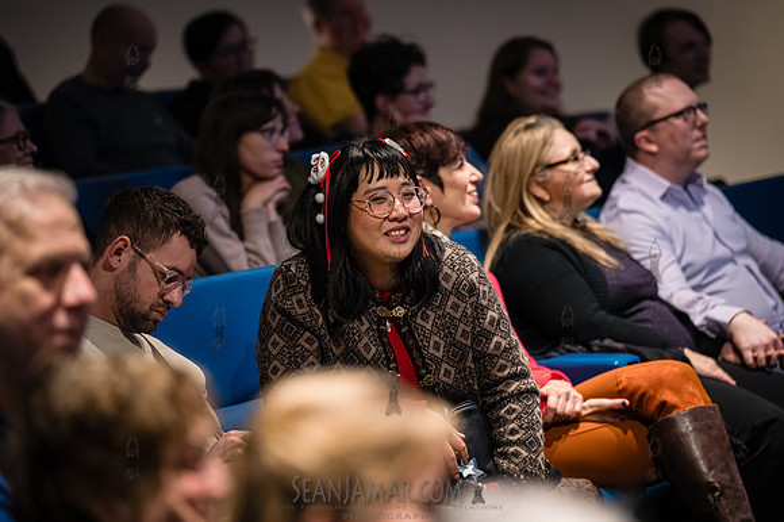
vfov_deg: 7.7
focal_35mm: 177
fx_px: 3854
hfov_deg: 11.6
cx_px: 388
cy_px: 253
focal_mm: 150
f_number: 2.8
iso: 8000
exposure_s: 1/400
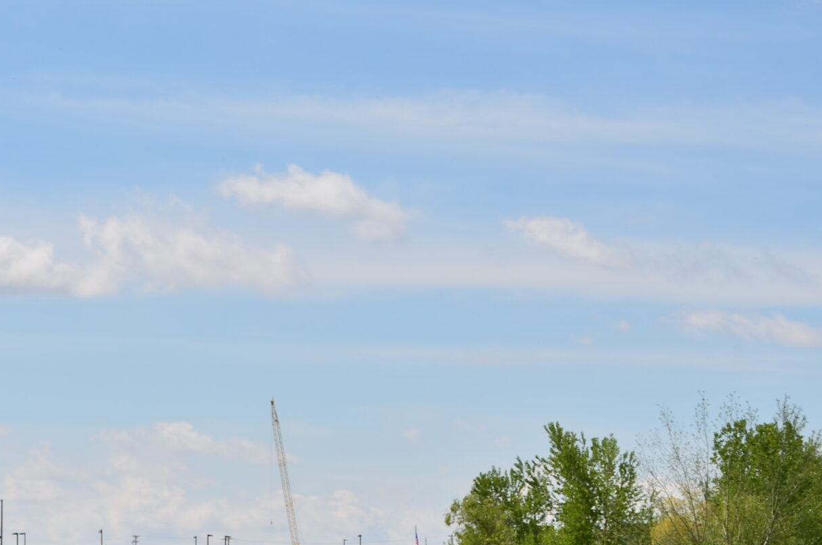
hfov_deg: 11.7
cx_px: 260
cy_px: 574
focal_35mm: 175
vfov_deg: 7.8
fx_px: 3989
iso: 100
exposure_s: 1/200
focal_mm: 55
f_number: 13
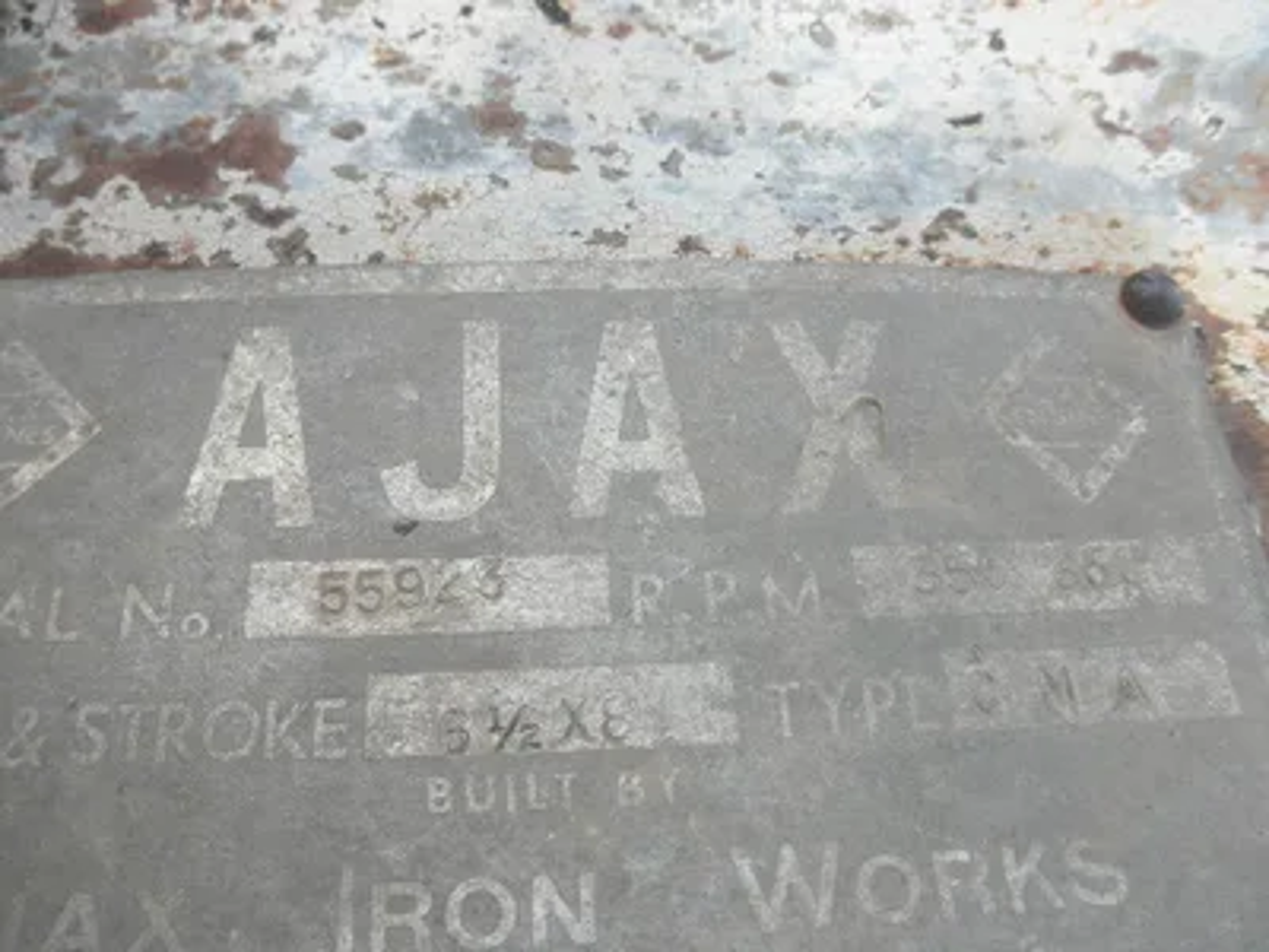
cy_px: 476
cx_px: 634
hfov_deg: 63.4
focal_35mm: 28
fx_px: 1026
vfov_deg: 49.7
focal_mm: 5
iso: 64
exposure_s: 1/400
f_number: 3
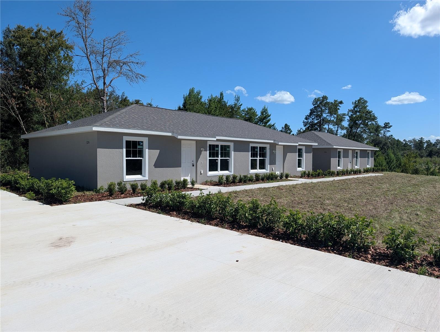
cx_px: 220
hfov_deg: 71.5
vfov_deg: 56.9
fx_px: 305
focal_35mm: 24
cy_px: 166
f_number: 1.68
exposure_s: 1/1678
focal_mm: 6.9
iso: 22
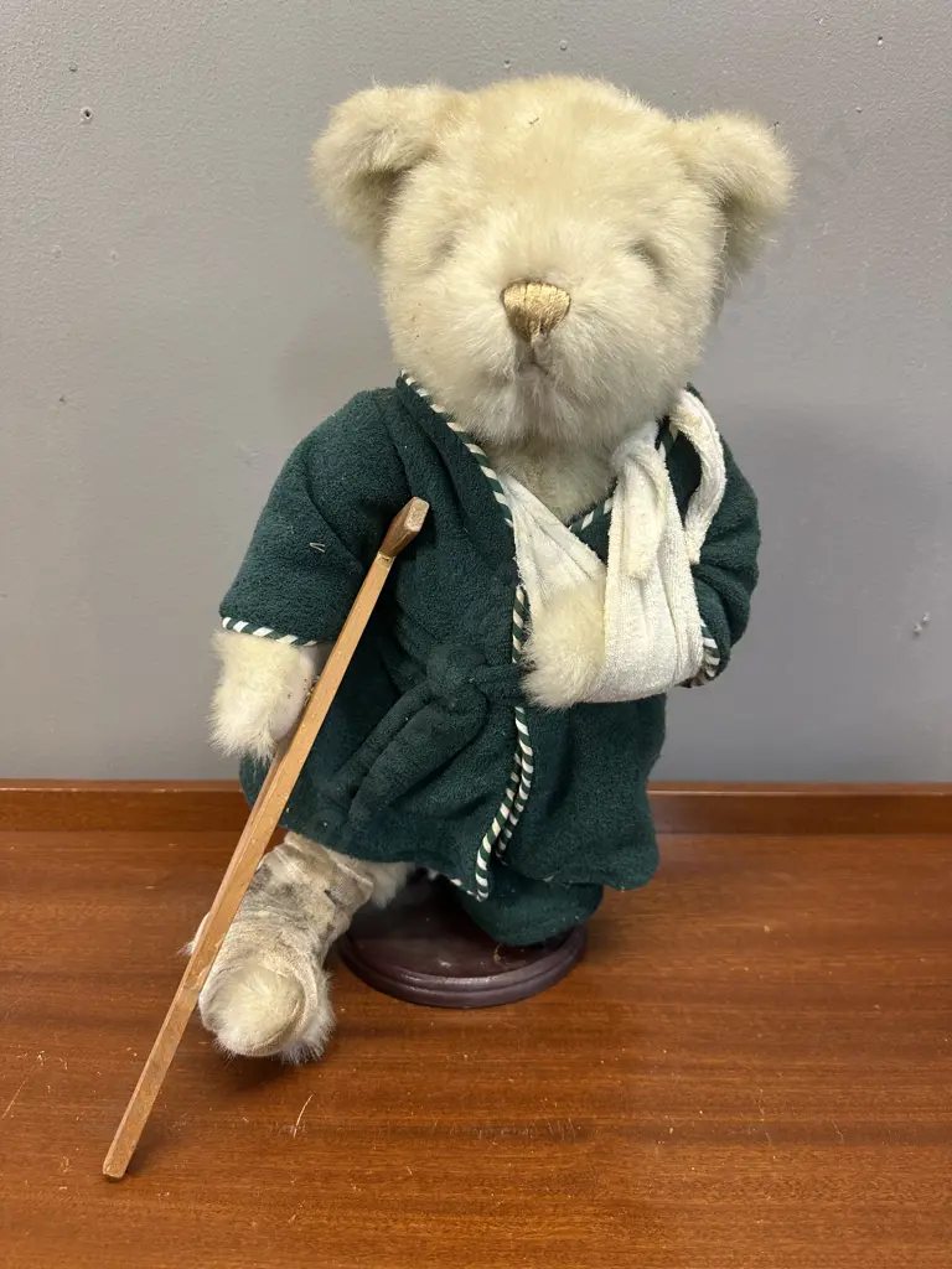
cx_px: 476
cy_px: 634
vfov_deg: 71.6
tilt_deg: -17.9
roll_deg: -1.1
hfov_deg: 56.8
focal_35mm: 24
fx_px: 880
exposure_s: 1/50
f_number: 1.78
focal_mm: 6.86
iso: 160
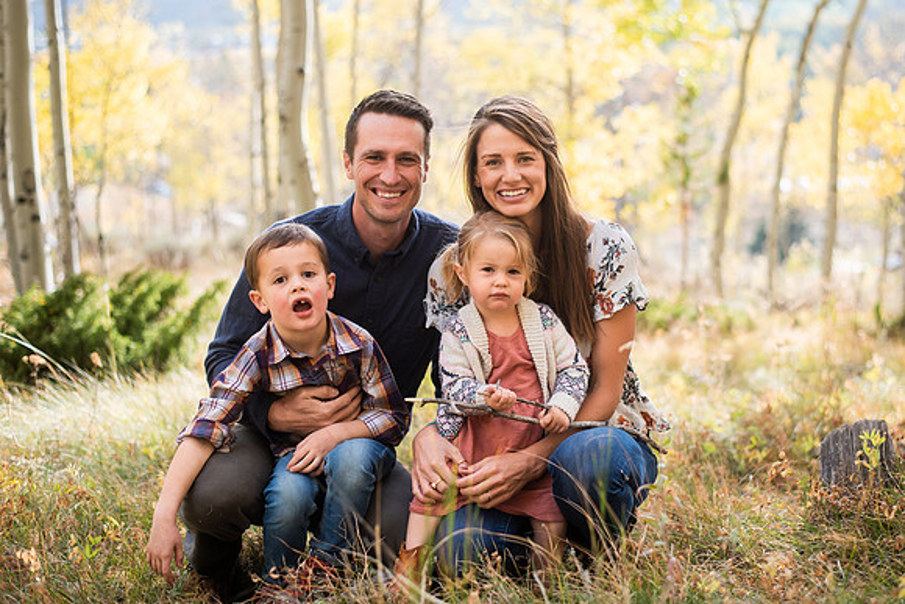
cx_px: 509
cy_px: 264
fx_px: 1415
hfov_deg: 35.4
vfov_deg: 24.1
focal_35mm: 56
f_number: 2.2
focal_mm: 50
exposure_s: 1/1000
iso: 200
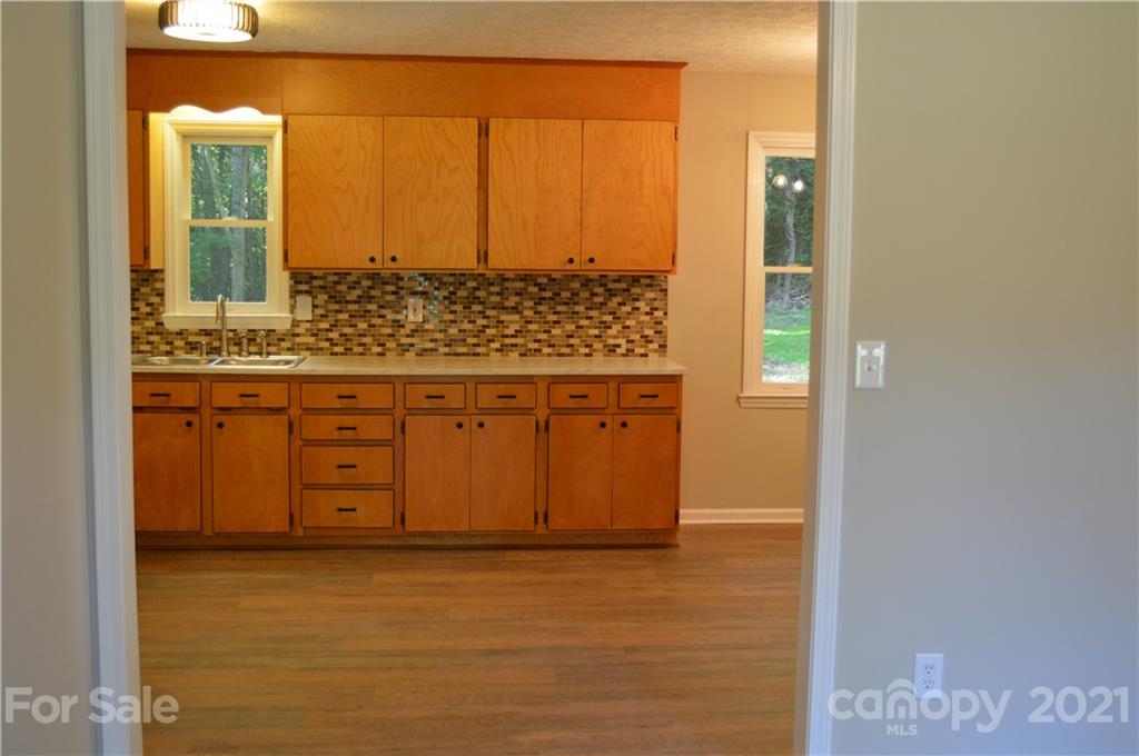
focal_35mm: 39
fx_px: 1232
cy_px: 378
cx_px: 570
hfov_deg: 49.6
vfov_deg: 34.1
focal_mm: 26
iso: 800
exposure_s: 1/60
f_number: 4
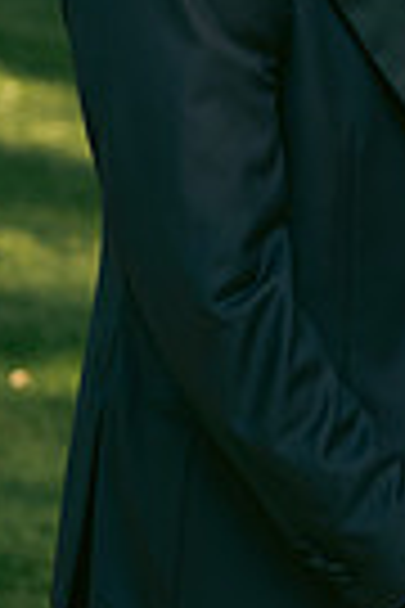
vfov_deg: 9.3
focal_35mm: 220
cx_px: 608
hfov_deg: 6.2
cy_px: 126
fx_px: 3712
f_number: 3.5
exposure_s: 1/400
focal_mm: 66
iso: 200
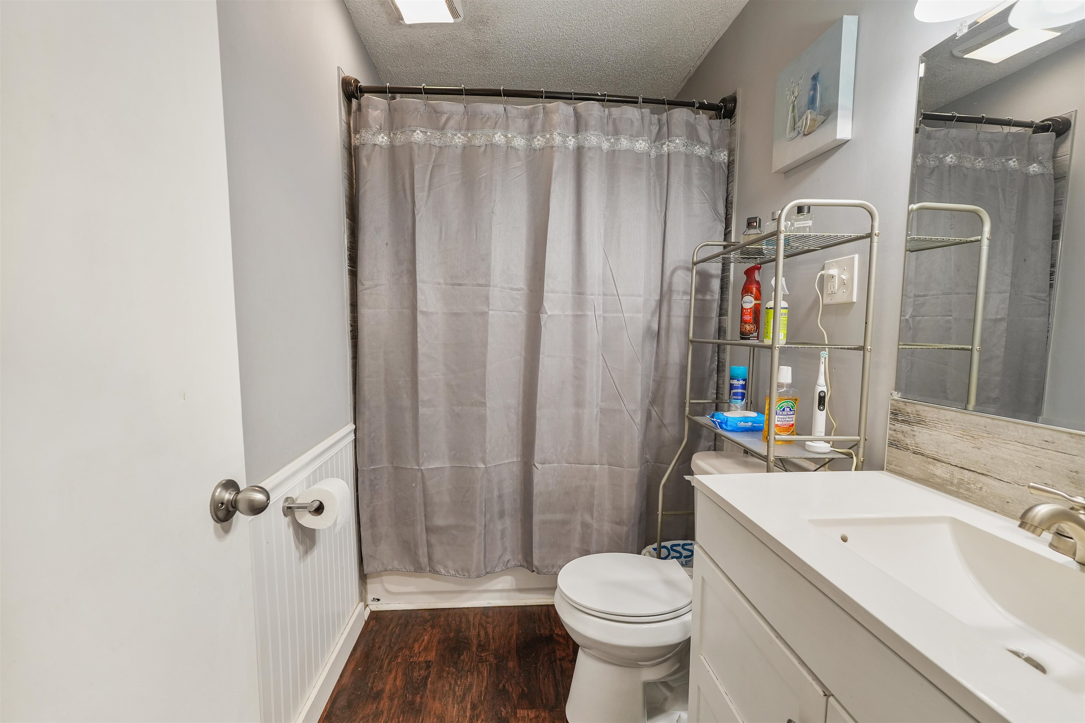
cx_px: 542
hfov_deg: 98.2
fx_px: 470
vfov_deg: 75.1
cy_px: 362
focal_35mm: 16
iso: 400
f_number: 3.5
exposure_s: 1/25
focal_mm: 10.4
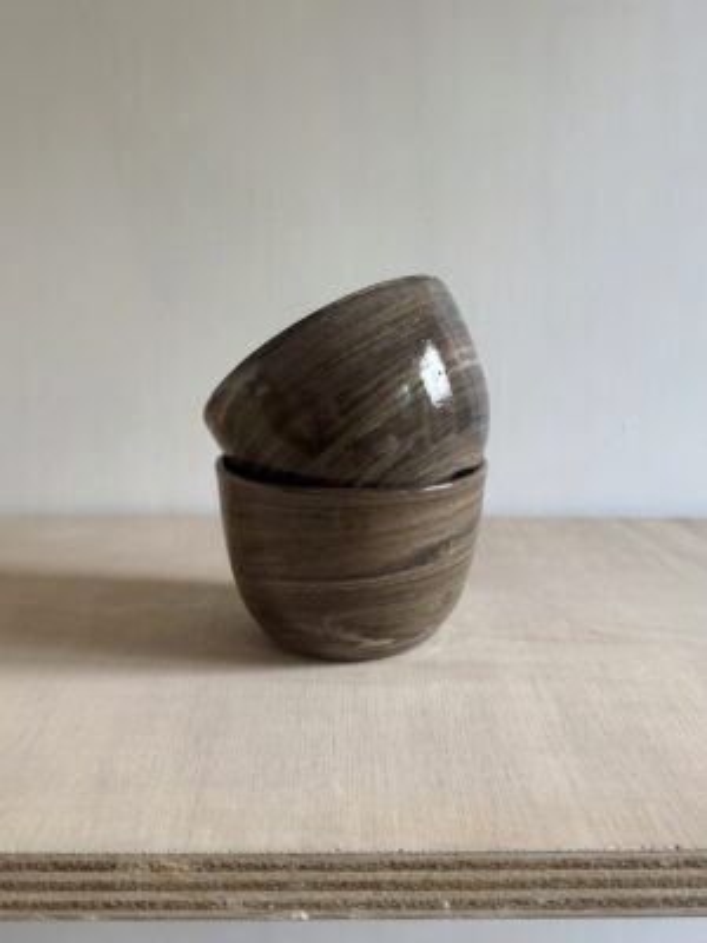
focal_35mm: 24
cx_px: 354
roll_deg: -0.2
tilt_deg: -5.6
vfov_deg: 71.6
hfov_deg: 56.8
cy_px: 472
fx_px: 654
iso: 200
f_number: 1.78
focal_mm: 6.76
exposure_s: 1/82
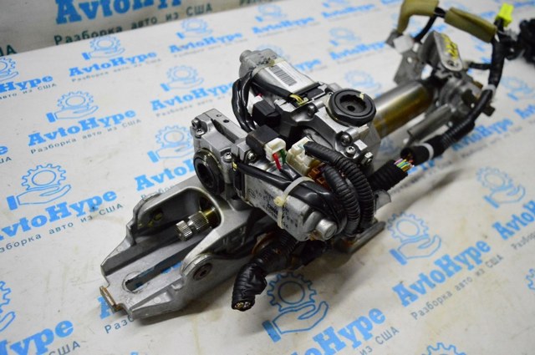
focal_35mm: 30
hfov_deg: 62.0
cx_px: 268
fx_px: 445
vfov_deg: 43.5
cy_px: 178
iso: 6400
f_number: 3.8
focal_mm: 20
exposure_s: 1/1000
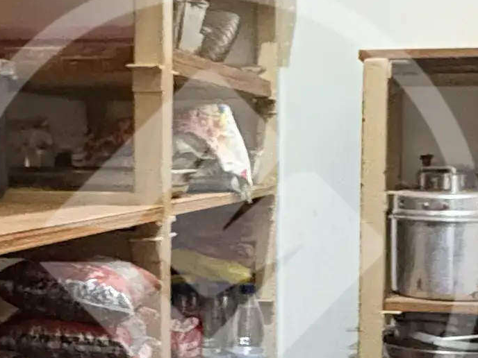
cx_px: 212
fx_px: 1132
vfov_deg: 17.9
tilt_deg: -4.1
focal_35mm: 82
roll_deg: -0.1
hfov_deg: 23.8
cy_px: 246
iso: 1000
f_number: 2.2
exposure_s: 1/30
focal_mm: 2.22
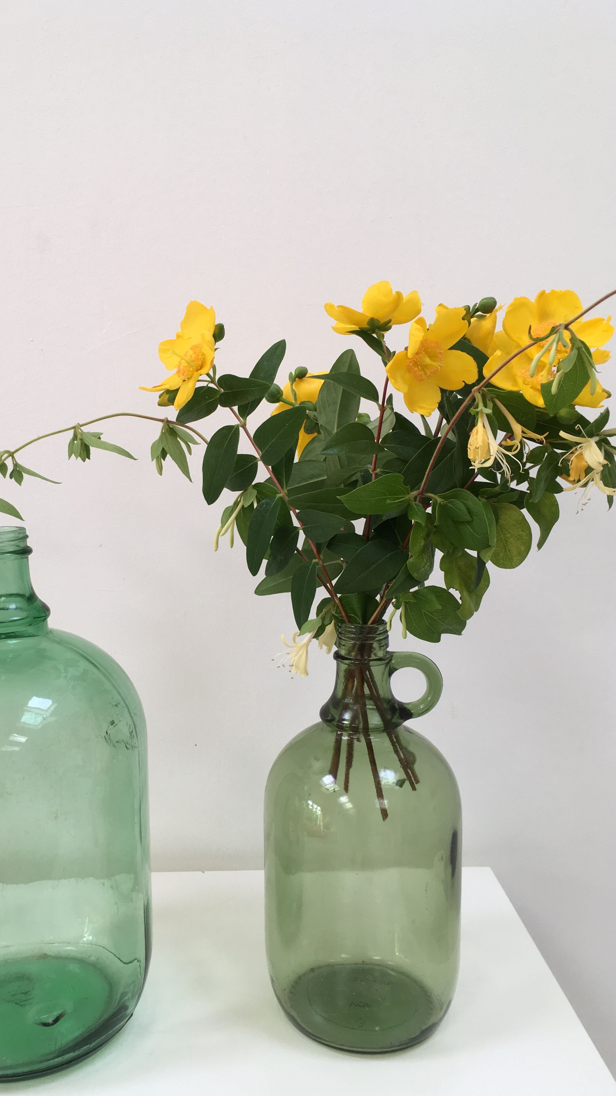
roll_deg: +1.1
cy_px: 547
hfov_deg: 35.4
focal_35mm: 33
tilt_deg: -9.9
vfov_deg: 59.5
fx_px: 958
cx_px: 225
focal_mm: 4.15
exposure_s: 1/50
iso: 32
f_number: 2.2
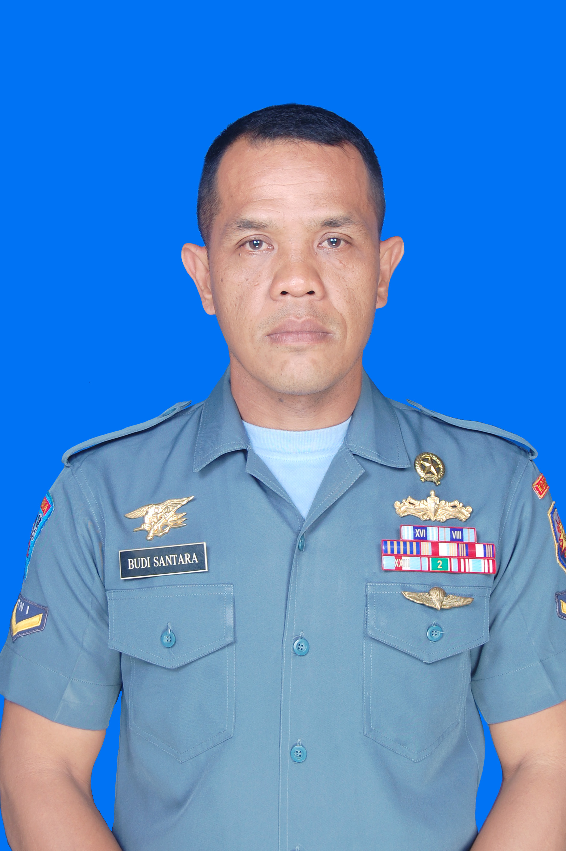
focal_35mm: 64
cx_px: 297
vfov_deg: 31.4
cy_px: 414
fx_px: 1512
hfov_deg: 21.2
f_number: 6.3
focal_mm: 40
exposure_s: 1/80
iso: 200
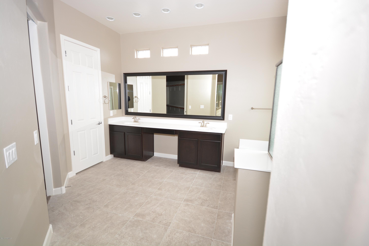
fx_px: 169
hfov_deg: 95.0
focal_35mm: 16
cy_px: 123
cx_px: 184
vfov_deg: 72.1
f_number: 4.2
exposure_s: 1/60
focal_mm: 11
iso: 360
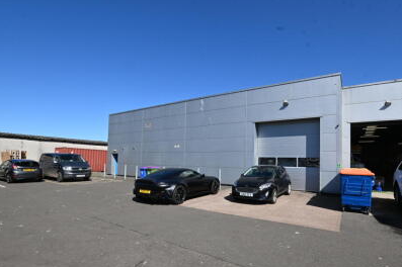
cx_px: 221
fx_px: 201
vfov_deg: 66.8
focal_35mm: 18
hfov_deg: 89.8
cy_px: 156
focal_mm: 10
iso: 400
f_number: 11
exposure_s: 1/500
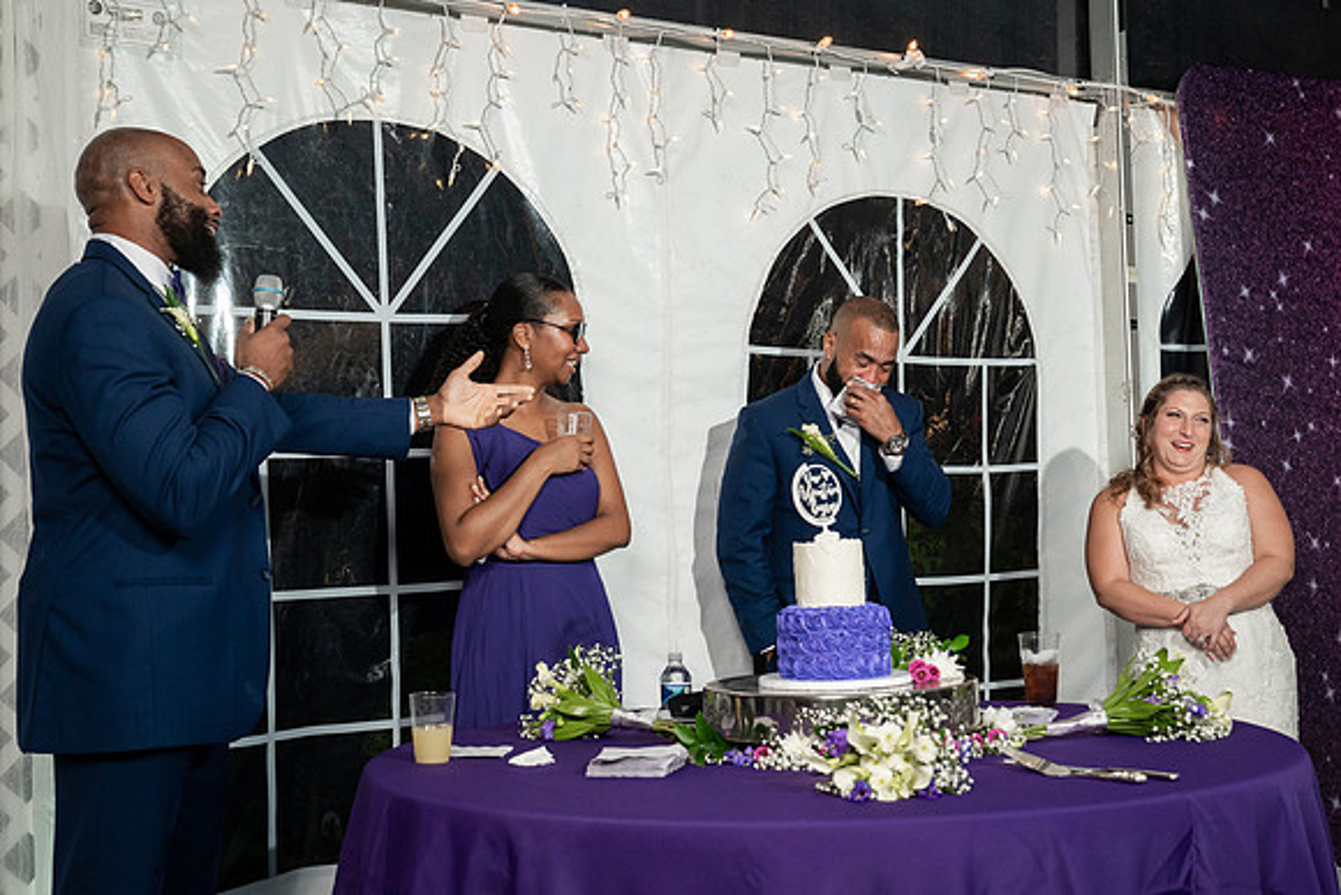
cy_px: 437
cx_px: 671
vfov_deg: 28.6
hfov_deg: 41.8
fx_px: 1758
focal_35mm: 47
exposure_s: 1/200
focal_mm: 46
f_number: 5.6
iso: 1600
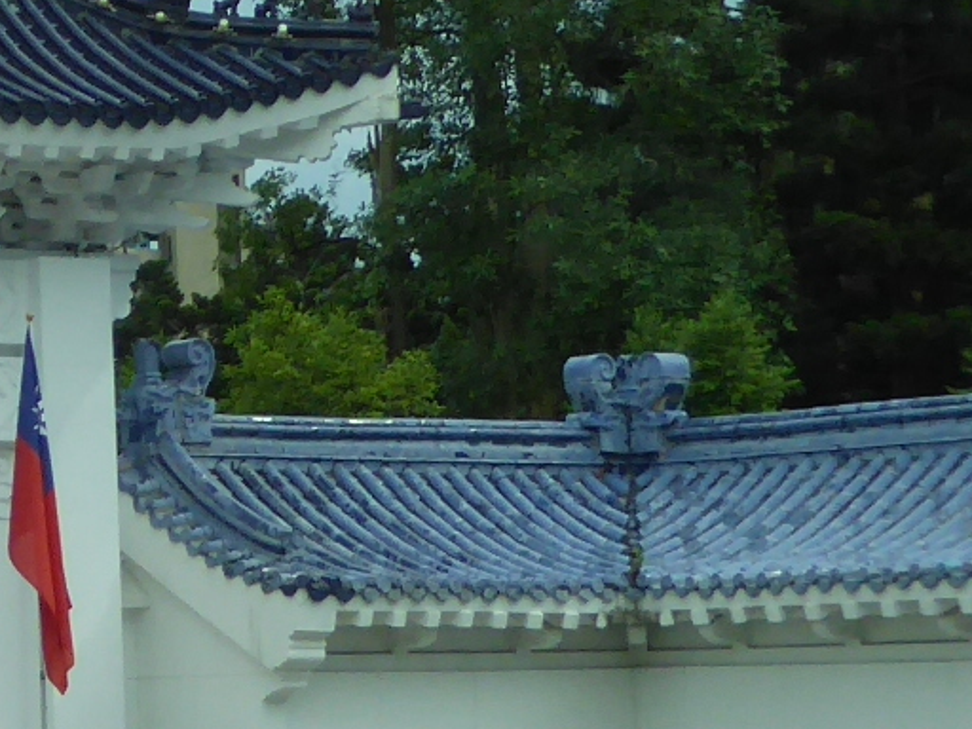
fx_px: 4072
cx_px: -942
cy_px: 530
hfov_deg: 12.2
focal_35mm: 145
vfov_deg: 10.2
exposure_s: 1/500
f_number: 3.5
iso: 100
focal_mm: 5
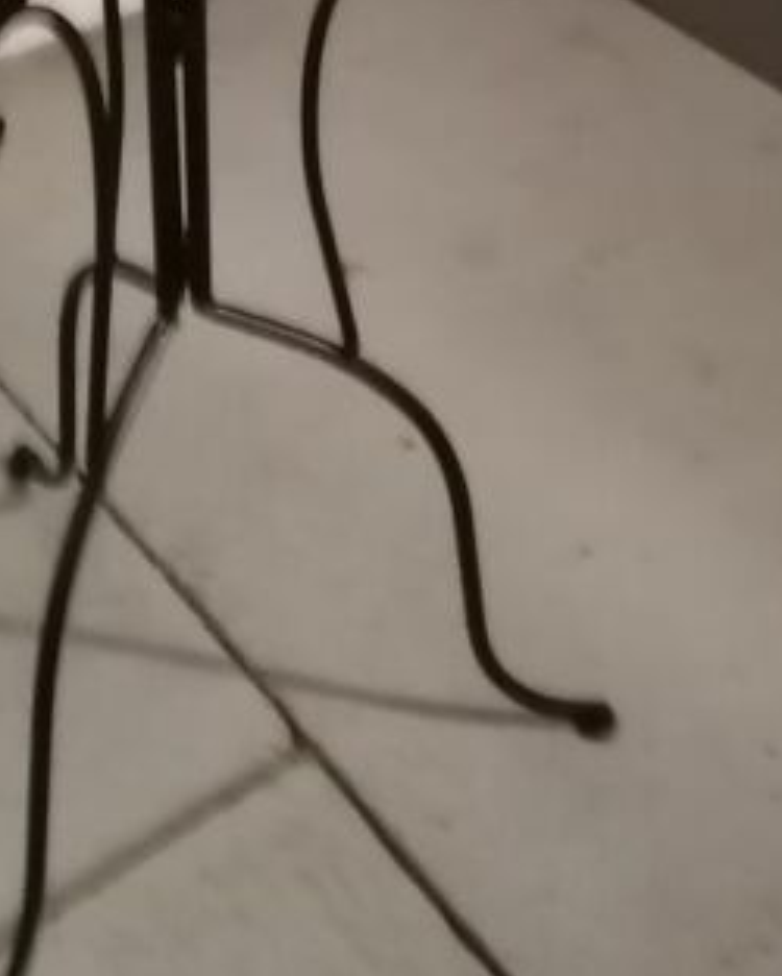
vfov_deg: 26.9
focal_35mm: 68
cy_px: 88
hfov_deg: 22.3
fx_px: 1965
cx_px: 219
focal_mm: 4.75
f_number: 1.8
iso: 2000
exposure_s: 1/14.3
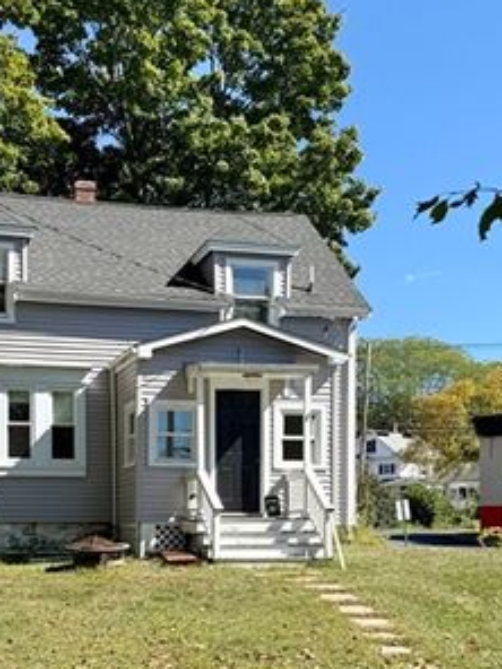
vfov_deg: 34.7
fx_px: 1044
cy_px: 514
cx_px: 174
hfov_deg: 26.9
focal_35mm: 54
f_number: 1.78
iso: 80
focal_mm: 6.76
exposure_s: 1/2907
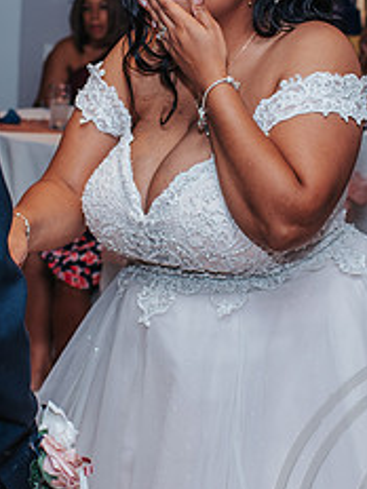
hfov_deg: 15.1
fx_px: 1385
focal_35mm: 98
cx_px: 144
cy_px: 114
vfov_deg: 19.9
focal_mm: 35
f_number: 3.5
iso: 400
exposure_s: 1/200
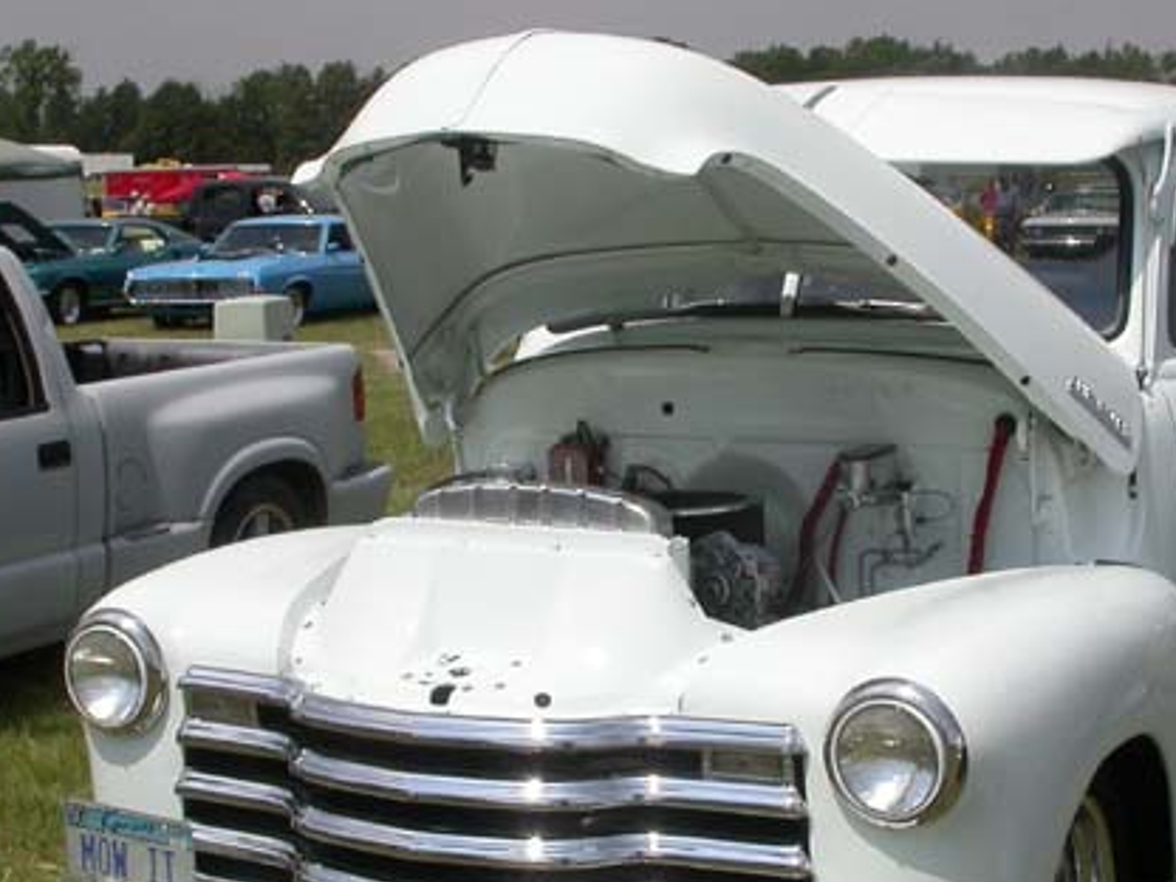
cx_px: 645
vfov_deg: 20.2
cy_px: 478
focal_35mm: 73
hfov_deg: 26.7
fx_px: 2480
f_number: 7.5
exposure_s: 1/726
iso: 100
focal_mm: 7.85
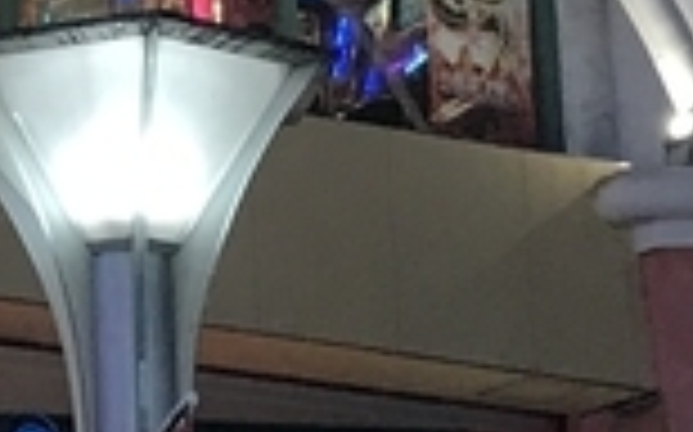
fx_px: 4360
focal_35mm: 231
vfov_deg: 5.6
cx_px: -140
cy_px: -243
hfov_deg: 9.0
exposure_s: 1/33
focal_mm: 3.99
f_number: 1.8
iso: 40
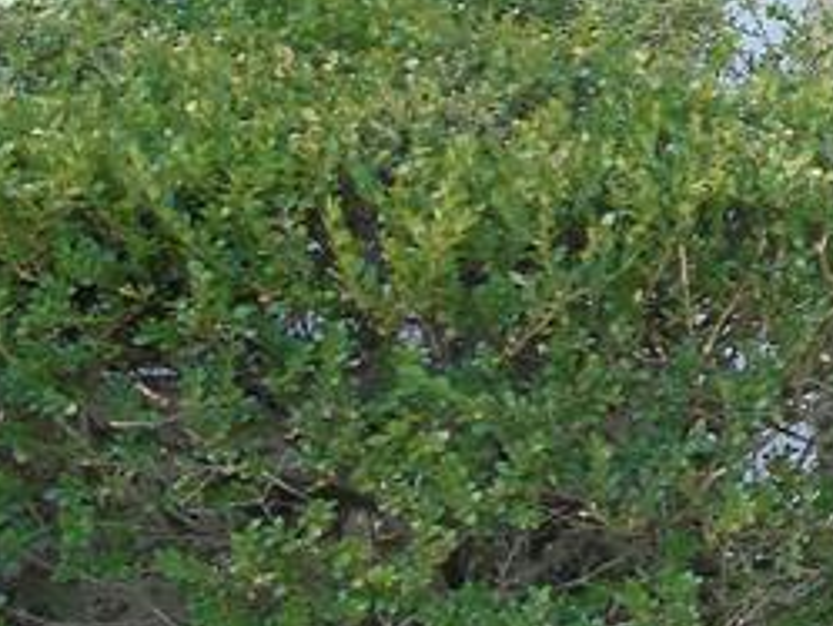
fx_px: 2576
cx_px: 1569
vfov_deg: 13.3
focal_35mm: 107
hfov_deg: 15.4
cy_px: -221
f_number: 3.2
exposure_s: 1/100
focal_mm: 4.6
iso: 80
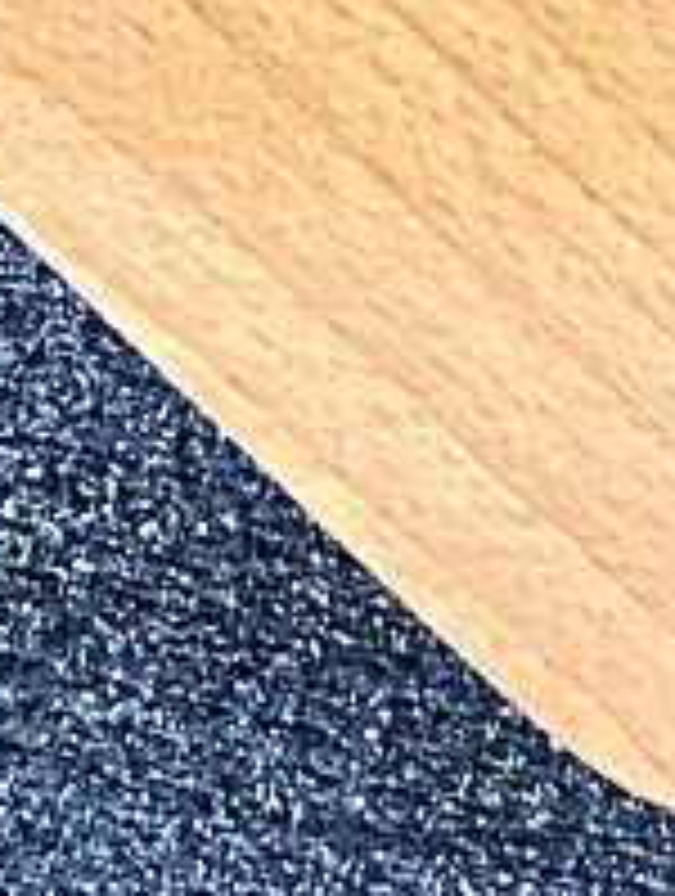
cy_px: -1727
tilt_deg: -84.4
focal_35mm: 184
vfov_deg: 8.9
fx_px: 4769
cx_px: -135
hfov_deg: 8.0
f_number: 1.8
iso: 320
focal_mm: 4.25
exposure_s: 1/60
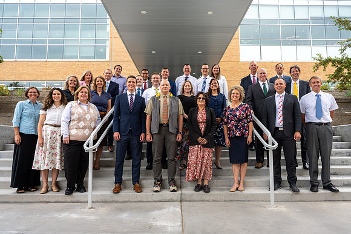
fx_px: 243
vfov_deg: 51.5
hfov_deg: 71.6
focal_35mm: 25
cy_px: 117
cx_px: 182
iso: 200
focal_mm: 24
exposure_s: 1/160
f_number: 8
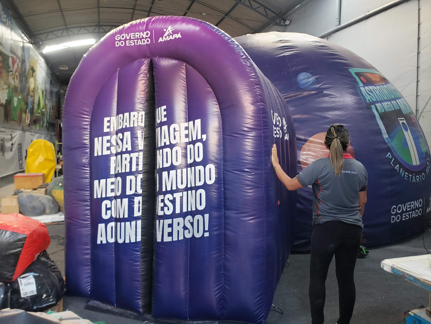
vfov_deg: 53.1
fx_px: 324
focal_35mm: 26
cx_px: 216
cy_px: 162
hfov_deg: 67.3
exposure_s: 1/60
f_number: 2.4
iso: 125
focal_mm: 4.3
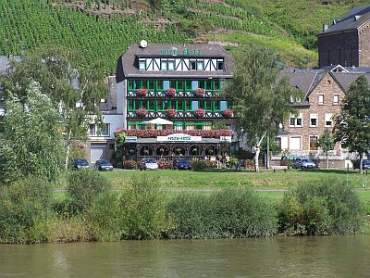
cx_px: 185
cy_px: 139
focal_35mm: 139
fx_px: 1486
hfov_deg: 14.2
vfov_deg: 10.7
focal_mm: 23.1
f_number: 4.5
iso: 64
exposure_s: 1/250
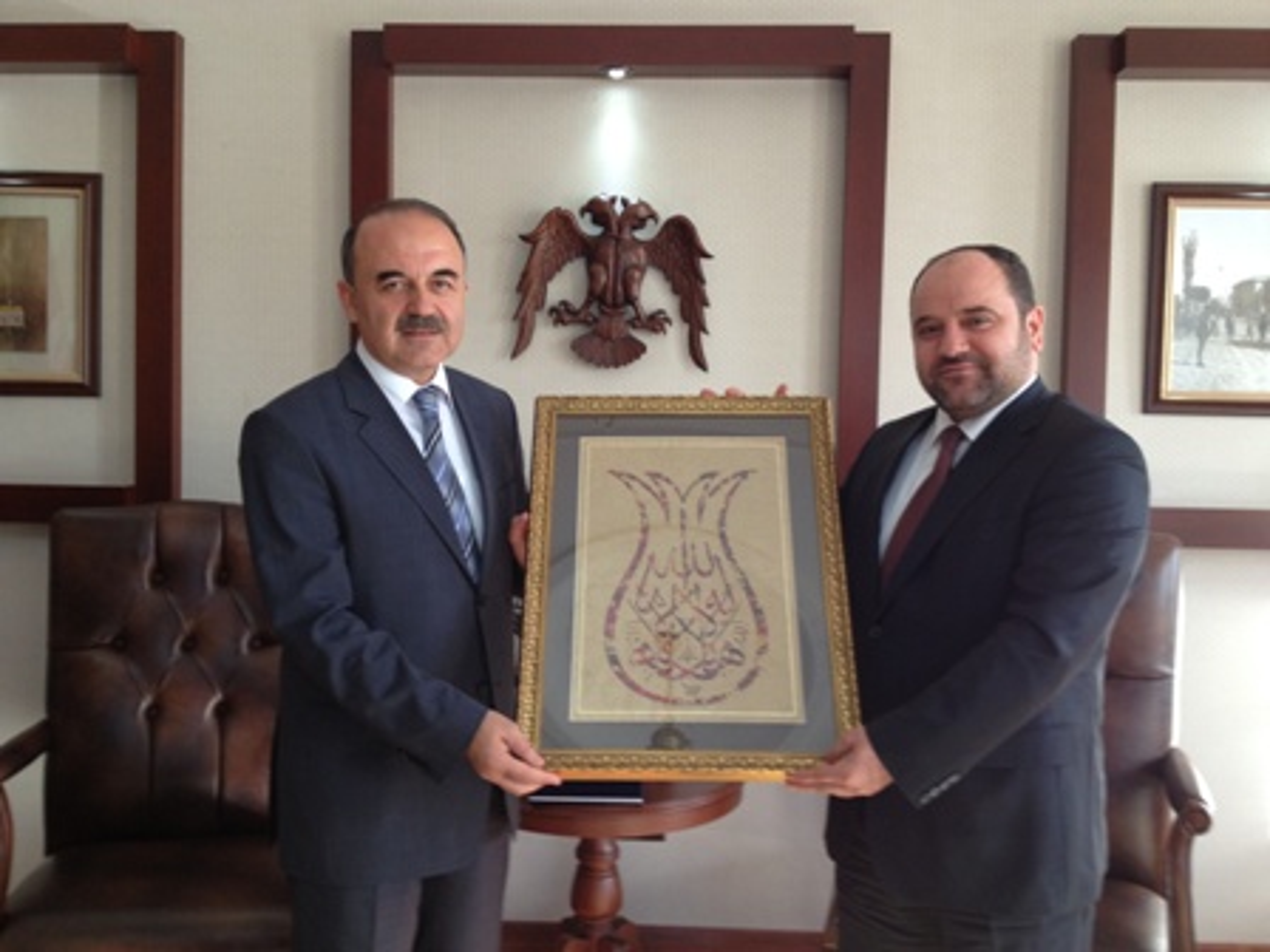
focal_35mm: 35
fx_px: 1284
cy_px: 476
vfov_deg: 40.7
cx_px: 635
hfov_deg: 52.6
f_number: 2.4
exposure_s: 1/20
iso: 64
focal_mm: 4.28
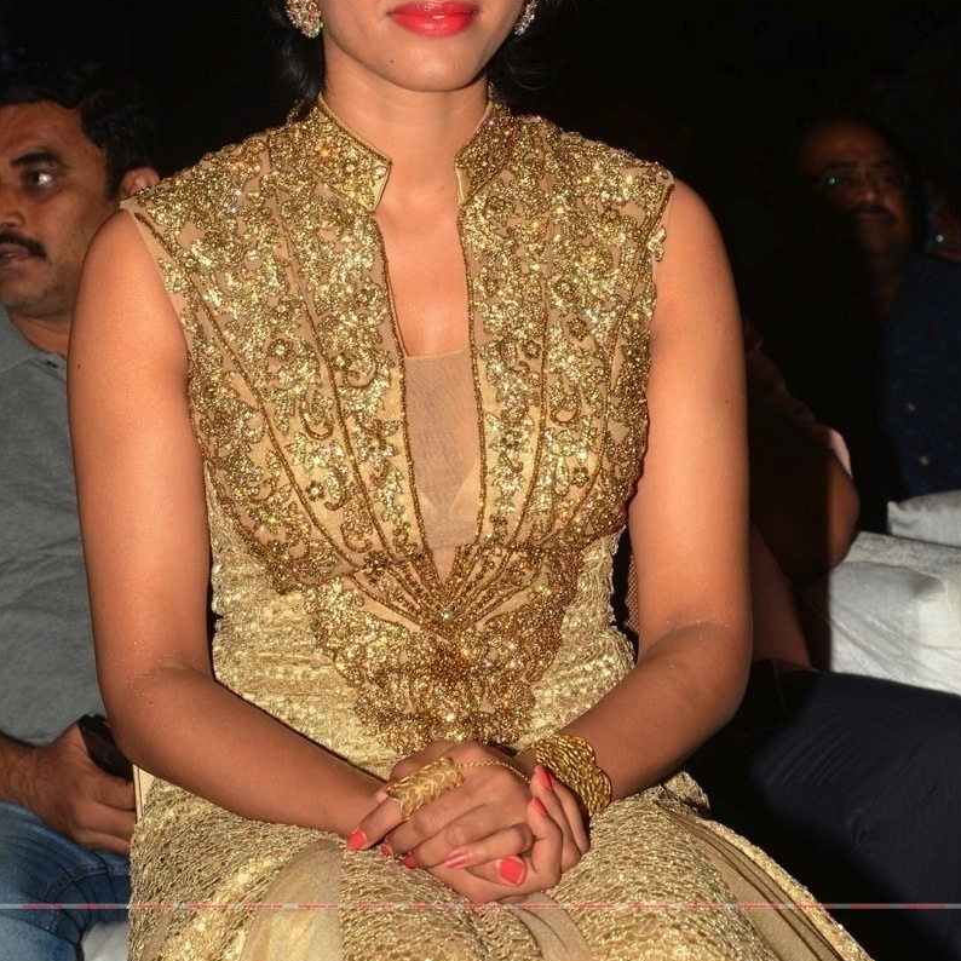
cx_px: 483
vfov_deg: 14.5
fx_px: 3769
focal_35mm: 120
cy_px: 297
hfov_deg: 14.5
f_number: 9
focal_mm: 62
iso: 200
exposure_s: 1/160
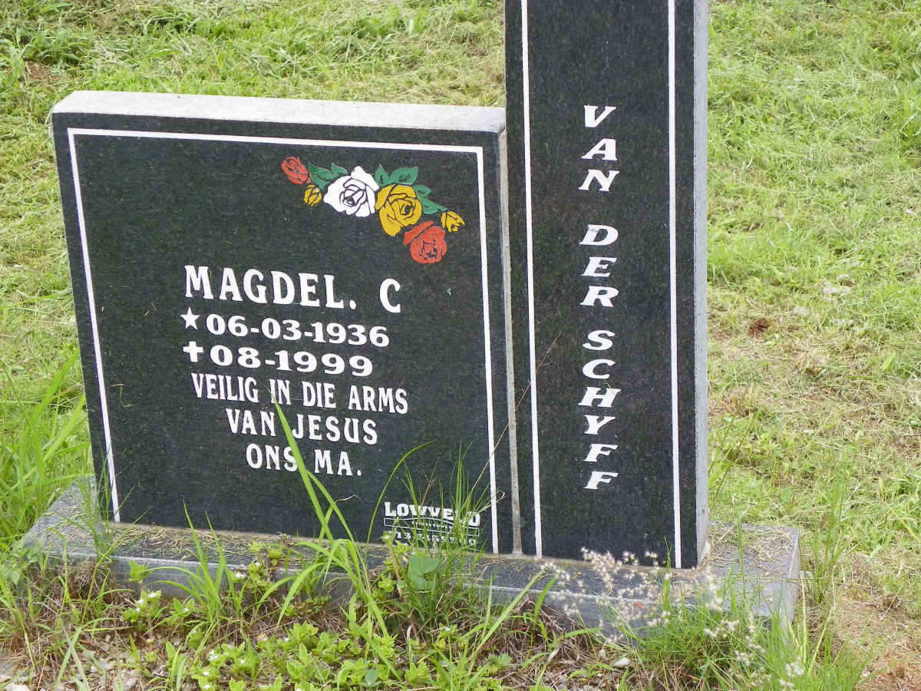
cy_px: 346
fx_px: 2128
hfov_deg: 24.4
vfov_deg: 18.4
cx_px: 460
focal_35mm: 80
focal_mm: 14.2
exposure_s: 1/80
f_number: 4
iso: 64
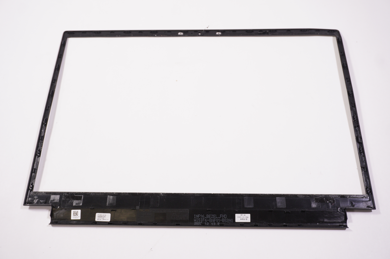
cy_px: 130
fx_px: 406
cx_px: 195
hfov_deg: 51.3
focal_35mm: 38
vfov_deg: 35.4
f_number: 5.6
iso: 500
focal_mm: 25
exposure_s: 1/160
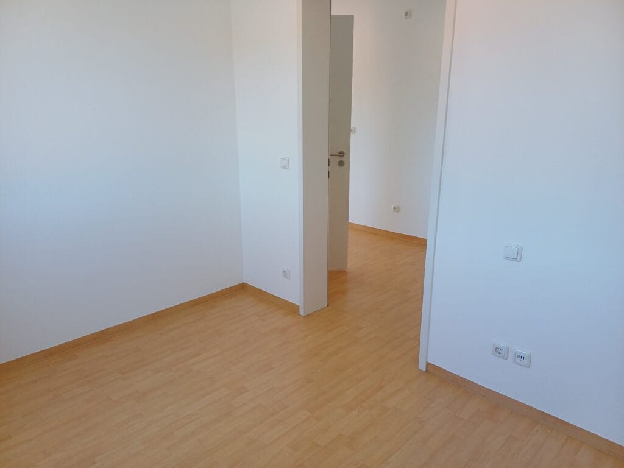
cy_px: 234
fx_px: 451
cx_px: 312
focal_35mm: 25
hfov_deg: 69.4
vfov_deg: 54.9
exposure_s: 1/50
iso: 64
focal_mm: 4.65
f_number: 1.8
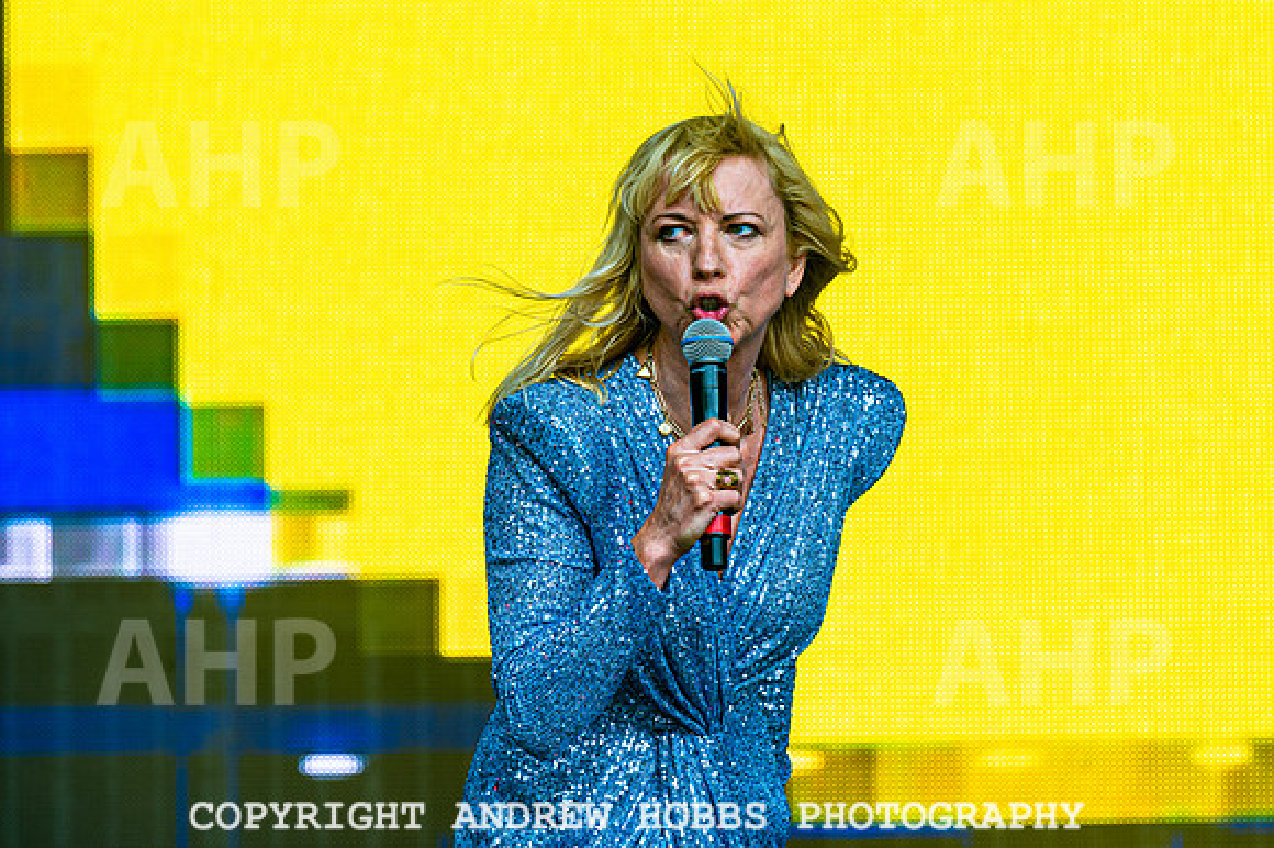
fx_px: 8598
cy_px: 353
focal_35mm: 243
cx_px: 744
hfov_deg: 8.5
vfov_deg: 5.6
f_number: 5.6
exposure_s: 1/400
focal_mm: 200
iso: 180
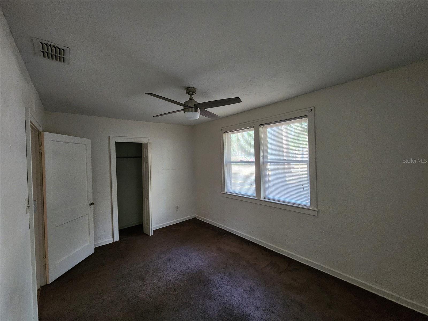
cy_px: 160
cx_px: 214
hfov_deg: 106.2
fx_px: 161
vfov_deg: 89.9
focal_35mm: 13
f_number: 2.2
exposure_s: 1/30
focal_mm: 2.2
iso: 640
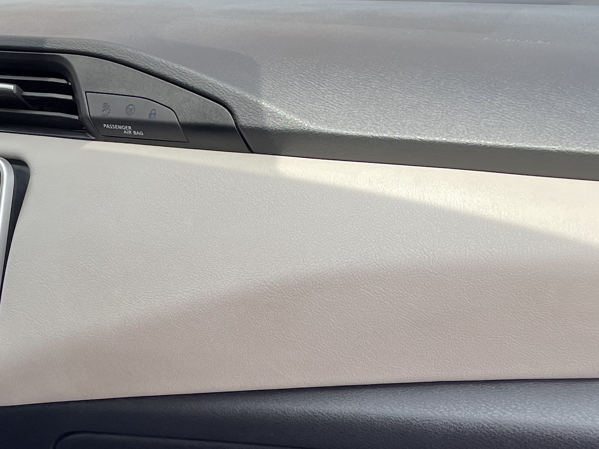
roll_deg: +3.5
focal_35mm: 74
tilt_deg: -19.8
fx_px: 1280
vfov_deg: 19.6
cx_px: 68
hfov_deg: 25.6
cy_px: 377
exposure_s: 1/556
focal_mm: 4.2
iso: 32
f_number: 1.6
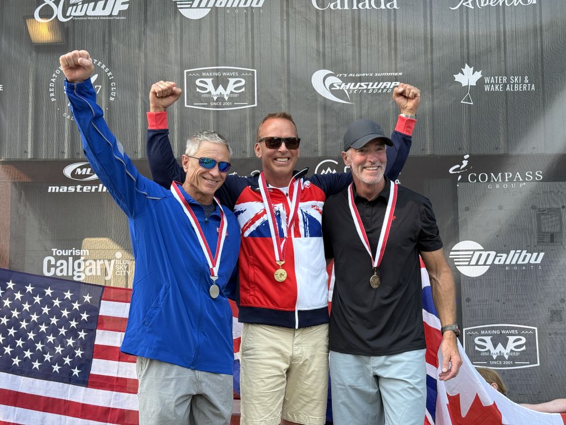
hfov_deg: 39.7
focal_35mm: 48
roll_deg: +0.8
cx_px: 283
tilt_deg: +4.7
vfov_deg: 30.3
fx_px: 785
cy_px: 212
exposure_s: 1/1027
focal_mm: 6.76
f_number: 1.78
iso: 80
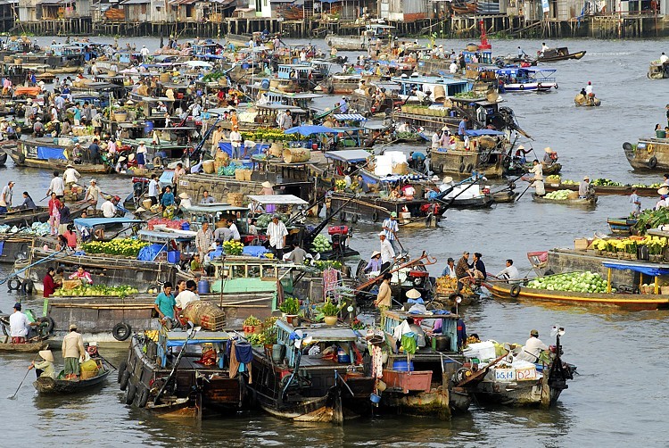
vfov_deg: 5.7
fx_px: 4465
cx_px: 334
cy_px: 224
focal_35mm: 240
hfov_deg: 8.6
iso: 320
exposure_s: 1/100
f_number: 11
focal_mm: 160
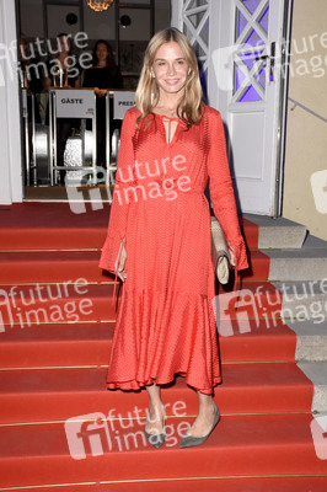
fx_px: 553
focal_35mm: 40
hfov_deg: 33.0
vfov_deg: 48.0
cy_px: 246
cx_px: 164
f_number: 6.3
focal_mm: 27
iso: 1600
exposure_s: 1/160
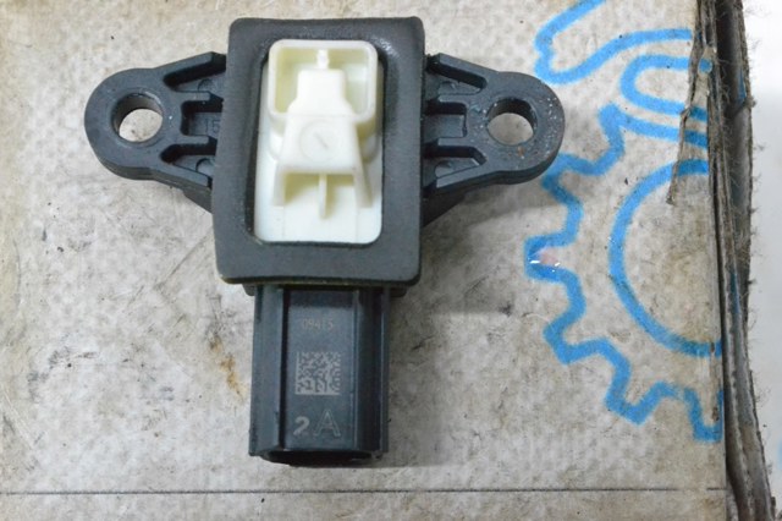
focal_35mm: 82
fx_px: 1791
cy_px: 260
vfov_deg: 16.5
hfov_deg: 24.6
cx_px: 391
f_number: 10
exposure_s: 1/125
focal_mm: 55
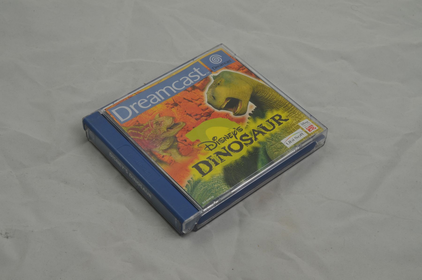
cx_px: 211
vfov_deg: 22.5
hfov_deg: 33.5
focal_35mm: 60
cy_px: 140
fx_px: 702
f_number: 20
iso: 100
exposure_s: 1/3
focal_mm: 40
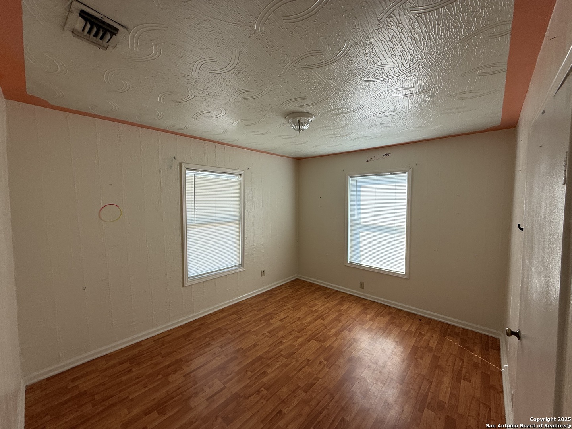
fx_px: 231
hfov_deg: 102.1
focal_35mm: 14
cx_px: 286
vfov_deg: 85.7
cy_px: 214
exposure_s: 1/99
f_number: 2.2
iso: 50
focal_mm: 2.22
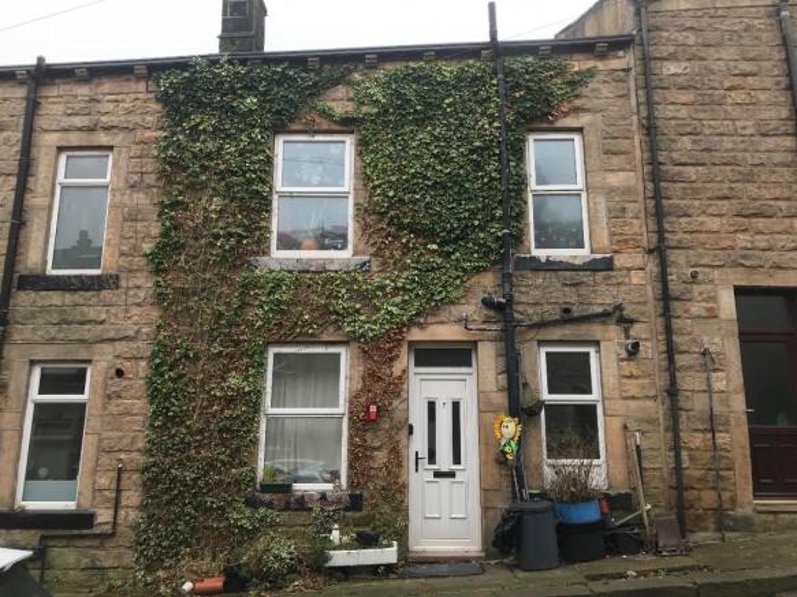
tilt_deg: +13.9
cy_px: 298
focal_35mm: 28
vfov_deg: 49.7
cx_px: 398
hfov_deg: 63.5
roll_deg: -0.6
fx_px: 645
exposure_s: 1/50
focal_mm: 3.99
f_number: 1.8
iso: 25
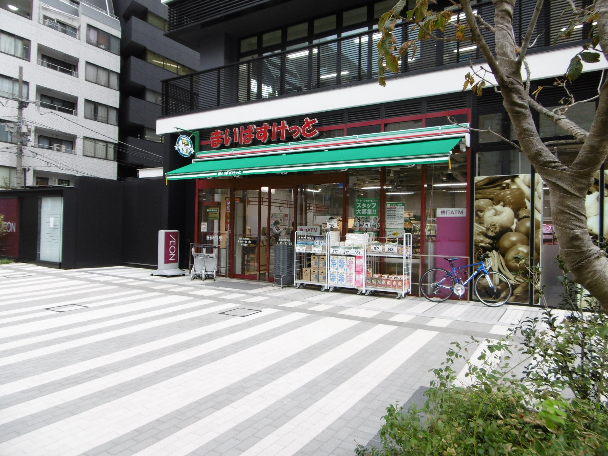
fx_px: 422
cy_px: 228
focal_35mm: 24
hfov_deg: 71.6
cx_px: 304
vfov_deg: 56.8
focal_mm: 4.3
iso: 100
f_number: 3.1
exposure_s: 1/80
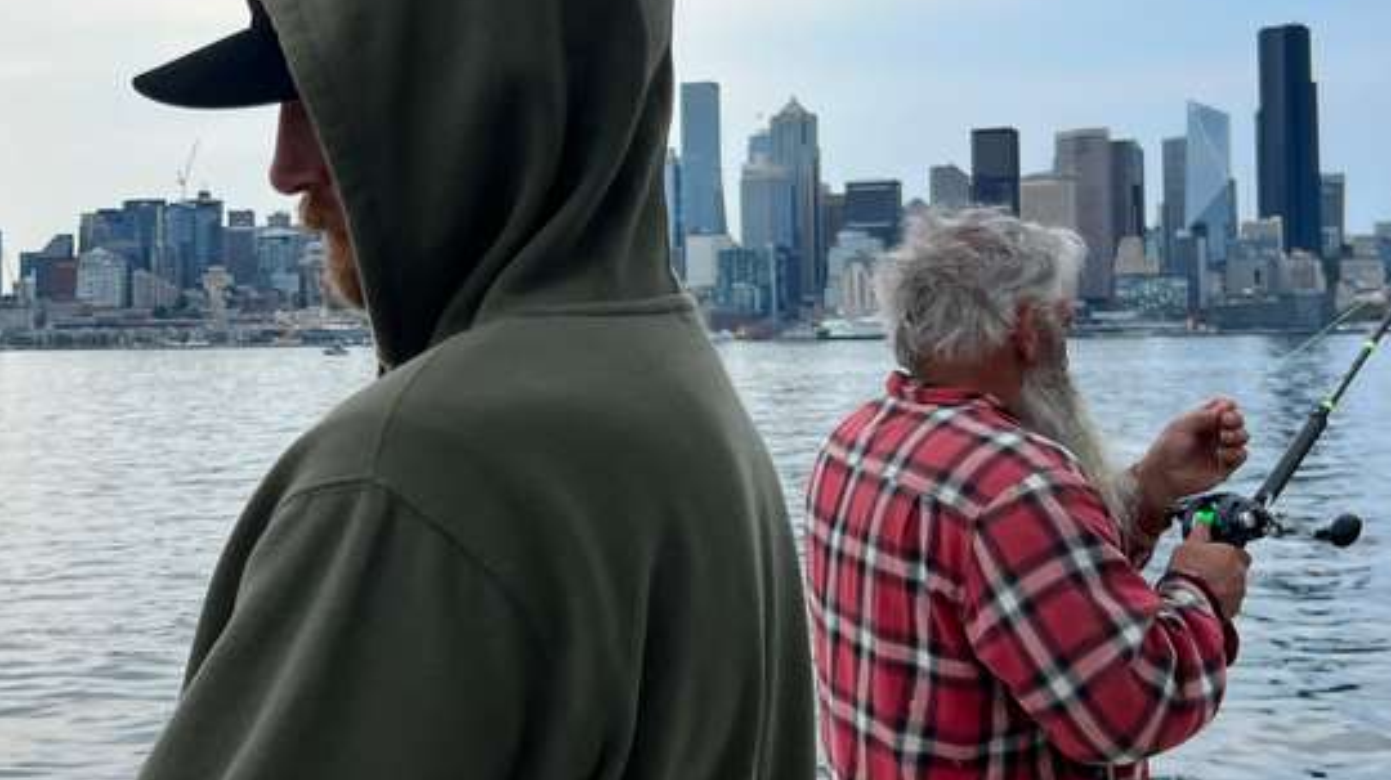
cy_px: 252
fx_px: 2322
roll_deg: +1.2
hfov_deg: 32.5
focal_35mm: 63
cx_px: 299
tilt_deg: +1.7
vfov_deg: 19.0
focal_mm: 5.7
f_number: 1.5
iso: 50
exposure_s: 1/1238
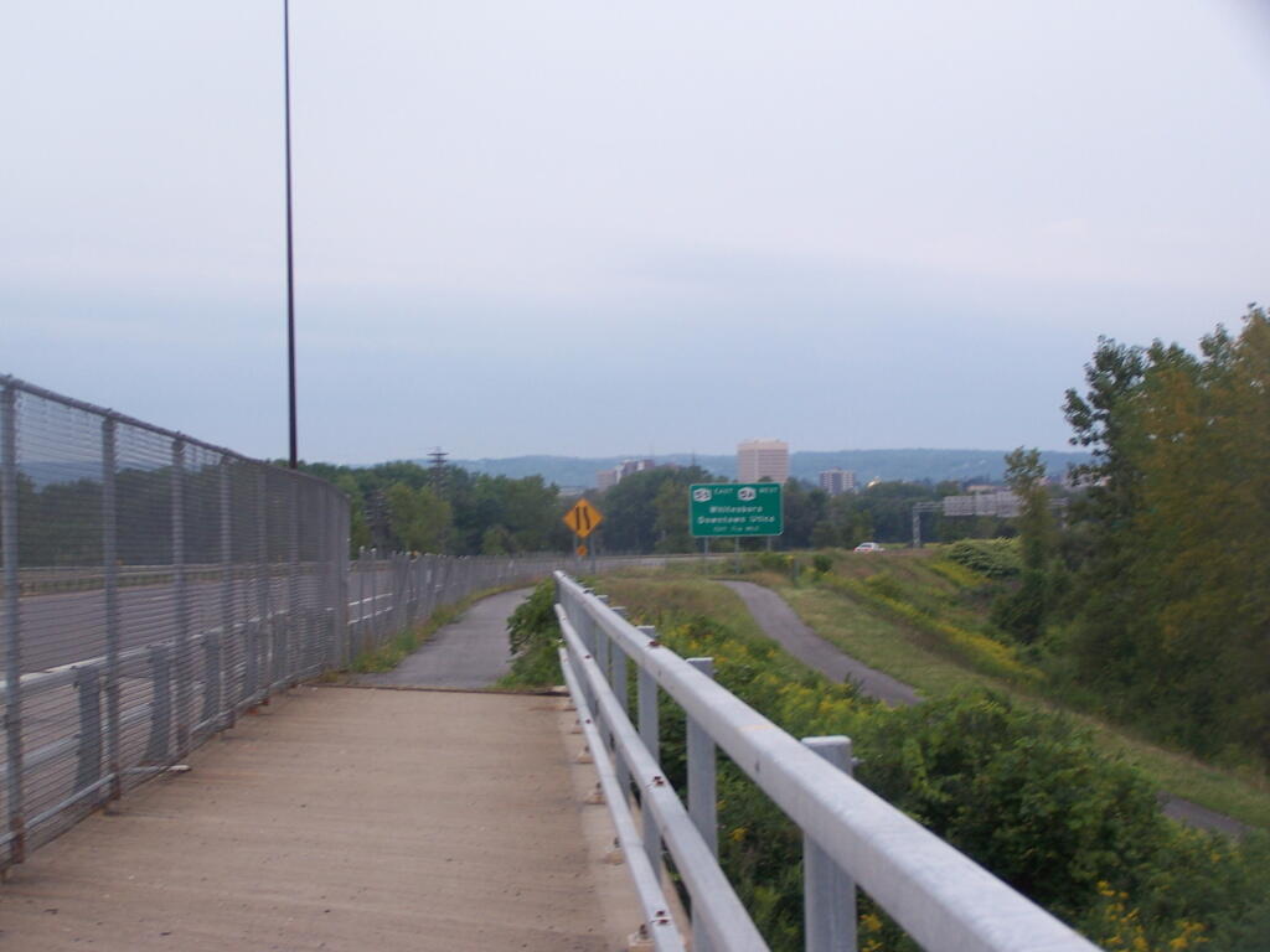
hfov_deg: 29.0
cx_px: 635
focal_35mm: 67
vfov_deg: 21.9
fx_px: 2458
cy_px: 476
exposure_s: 1/60
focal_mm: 11.1
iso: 80
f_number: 3.2
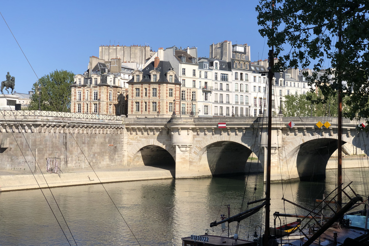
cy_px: 138
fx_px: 564
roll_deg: -0.4
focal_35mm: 55
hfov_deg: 36.2
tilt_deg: -0.3
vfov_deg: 24.6
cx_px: 186
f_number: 2.4
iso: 16
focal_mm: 6
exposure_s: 1/1567
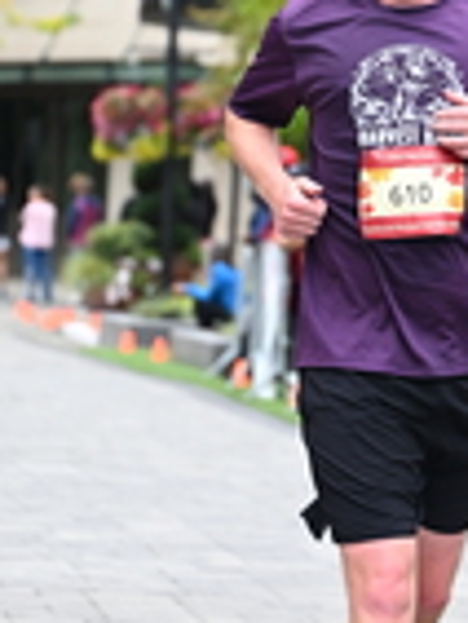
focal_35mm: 263
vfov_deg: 7.5
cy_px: 80
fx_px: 4734
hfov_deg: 5.7
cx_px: 364
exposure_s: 1/2000
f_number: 2.8
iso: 800
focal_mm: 70
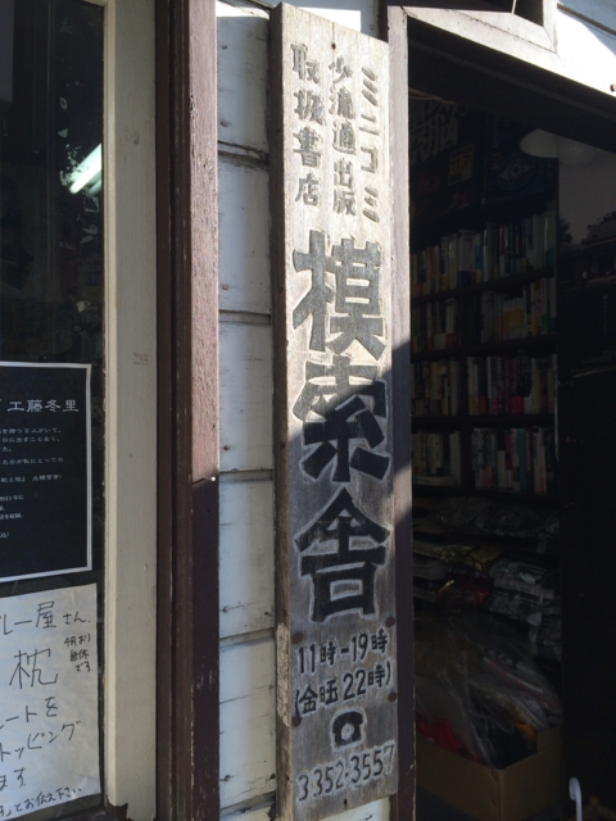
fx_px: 712
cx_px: 308
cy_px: 410
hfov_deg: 46.8
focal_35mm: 30
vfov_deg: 60.0
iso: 32
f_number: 2.2
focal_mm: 4.12
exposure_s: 1/291
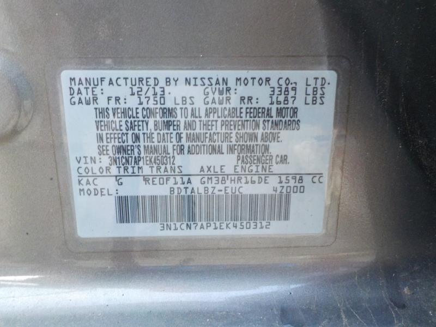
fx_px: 378
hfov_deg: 60.0
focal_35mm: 30
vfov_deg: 46.8
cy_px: 164
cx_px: 218
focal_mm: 4.1
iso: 400
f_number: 3.3
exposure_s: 1/30
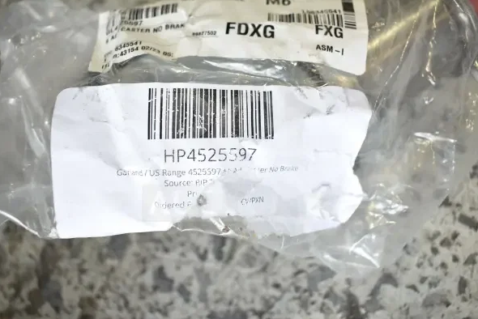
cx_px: 233
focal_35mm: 31
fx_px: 412
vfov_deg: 42.4
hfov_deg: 60.3
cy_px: 157
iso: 200
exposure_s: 1/80
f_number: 4.5
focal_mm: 20
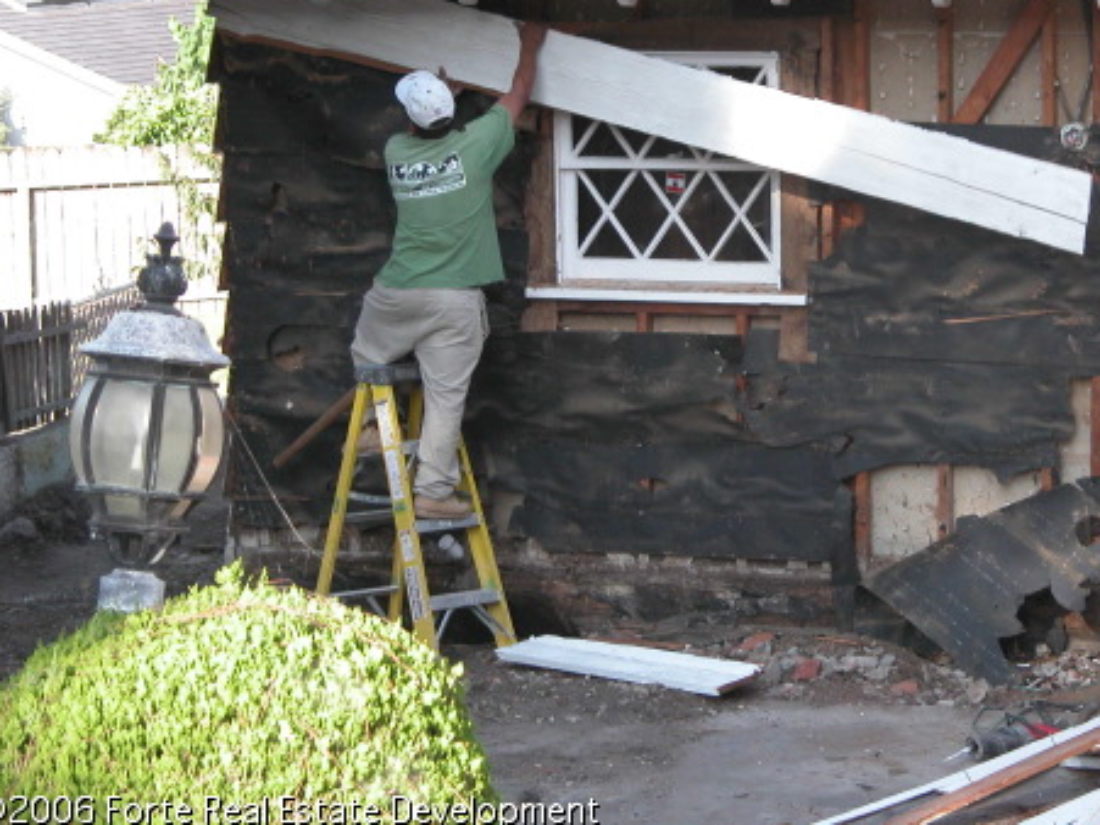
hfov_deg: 13.9
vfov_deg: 10.4
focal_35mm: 142
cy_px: 256
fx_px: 4511
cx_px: 737
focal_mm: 25.4
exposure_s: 1/157
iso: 100
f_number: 3.6
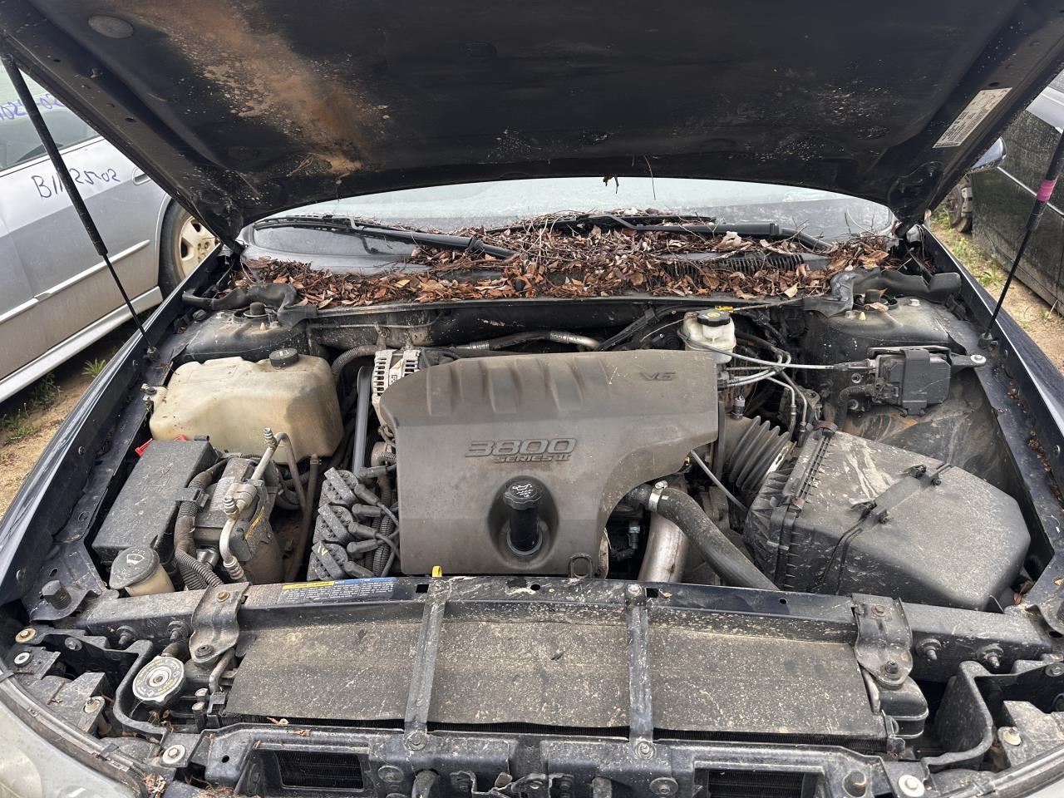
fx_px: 738
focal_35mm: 24
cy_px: 399
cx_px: 532
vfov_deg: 56.8
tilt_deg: -27.6
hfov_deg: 71.6
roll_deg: +4.3
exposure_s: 1/555
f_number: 1.78
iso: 80
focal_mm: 6.86
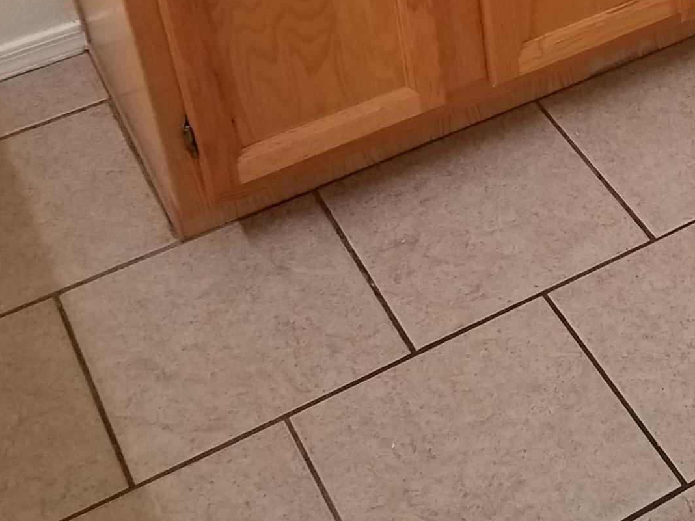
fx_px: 1466
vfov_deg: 19.0
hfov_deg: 25.0
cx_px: 738
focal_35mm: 73
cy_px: -118
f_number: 1.7
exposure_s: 1/24
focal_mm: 4.2
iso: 160
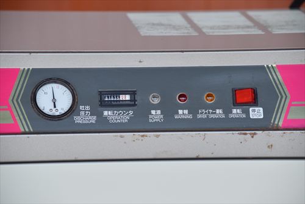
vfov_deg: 7.3
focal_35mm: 188
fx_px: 1589
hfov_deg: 11.0
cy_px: 102
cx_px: 152
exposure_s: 1/2000
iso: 1250
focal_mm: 125
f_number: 6.3
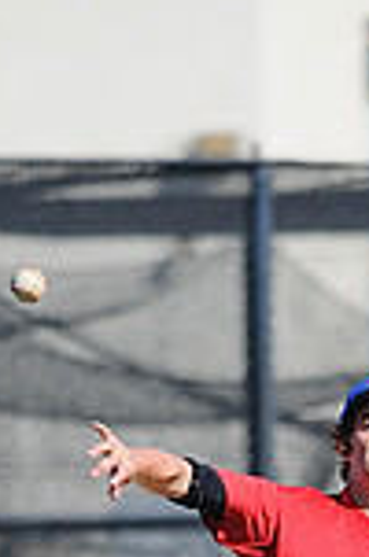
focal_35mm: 1343
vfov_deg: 1.5
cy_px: 782
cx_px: 327
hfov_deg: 1.0
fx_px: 20742
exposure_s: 1/1600
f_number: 4
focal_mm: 300
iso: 200
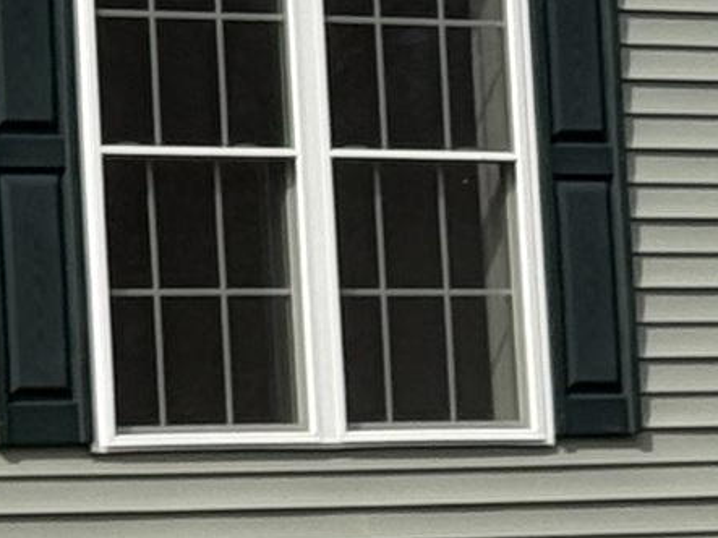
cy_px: -300
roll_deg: +1.5
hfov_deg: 5.7
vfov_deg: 4.4
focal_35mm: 333
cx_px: -1237
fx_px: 6905
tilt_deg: +6.5
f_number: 1.78
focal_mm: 6.76
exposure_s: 1/2494
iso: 64
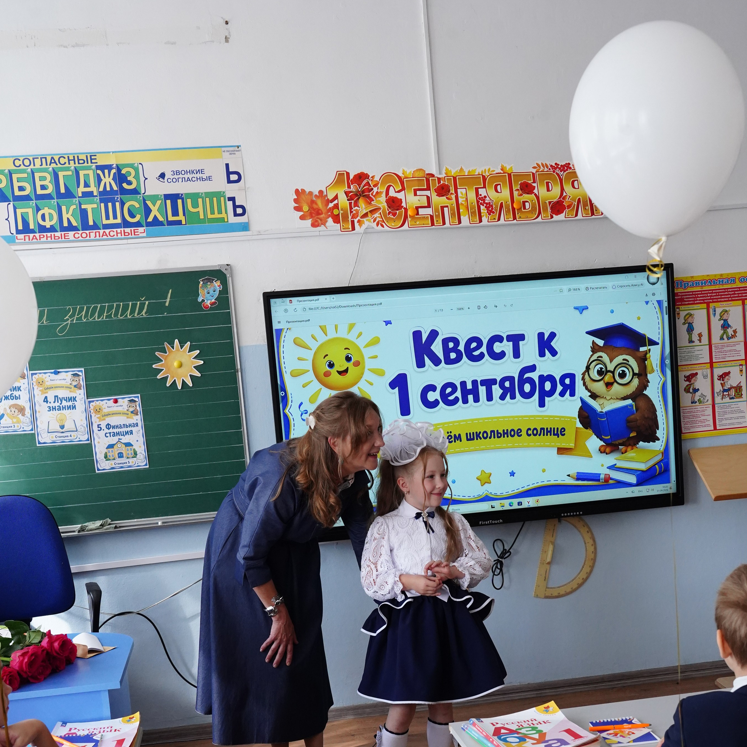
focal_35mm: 44
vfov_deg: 37.6
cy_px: 535
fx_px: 1074
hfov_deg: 38.3
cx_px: 378
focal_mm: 34
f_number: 8
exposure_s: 1/320
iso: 4000
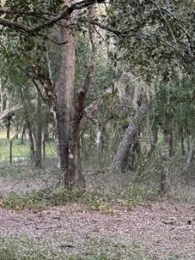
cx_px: 60
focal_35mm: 95
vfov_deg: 20.6
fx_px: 714
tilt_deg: -1.8
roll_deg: -3.5
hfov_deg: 15.5
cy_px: 163
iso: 200
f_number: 1.78
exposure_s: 1/95
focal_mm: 6.76
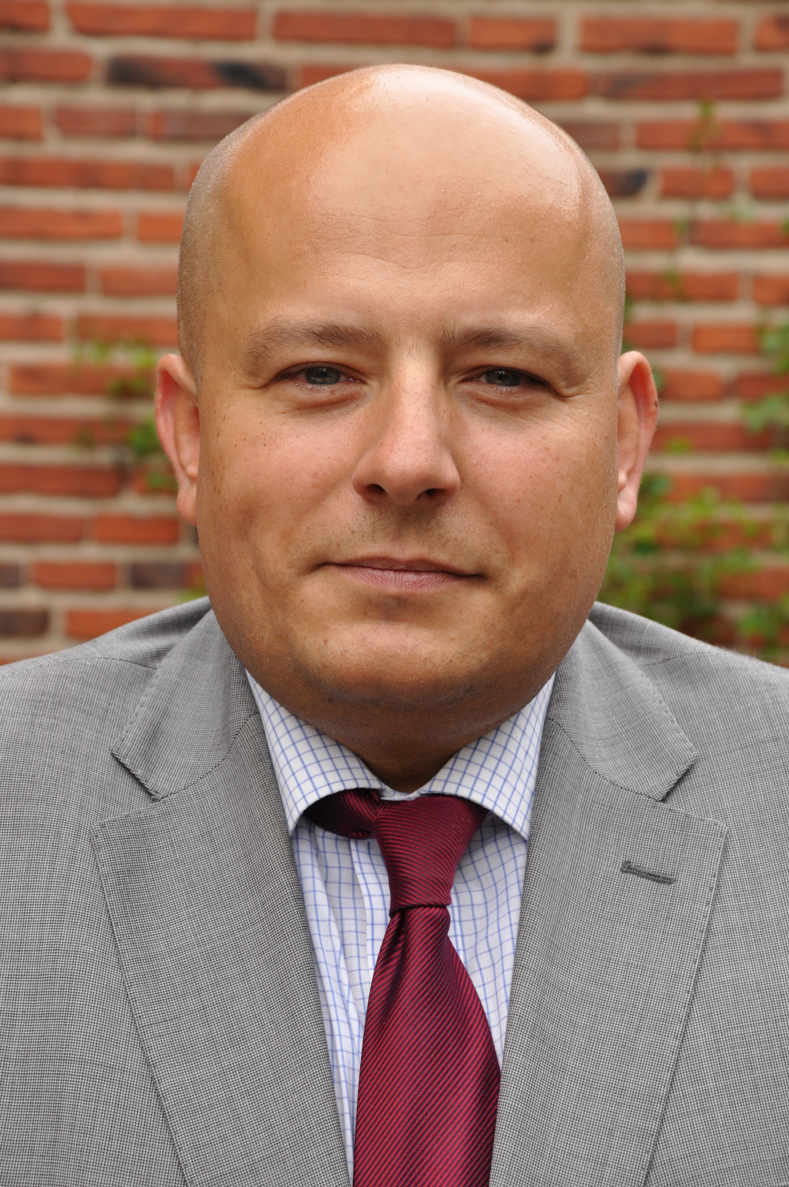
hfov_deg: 12.1
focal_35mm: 112
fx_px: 3708
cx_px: 394
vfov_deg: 18.2
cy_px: 594
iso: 250
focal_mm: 75
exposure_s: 1/100
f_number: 9
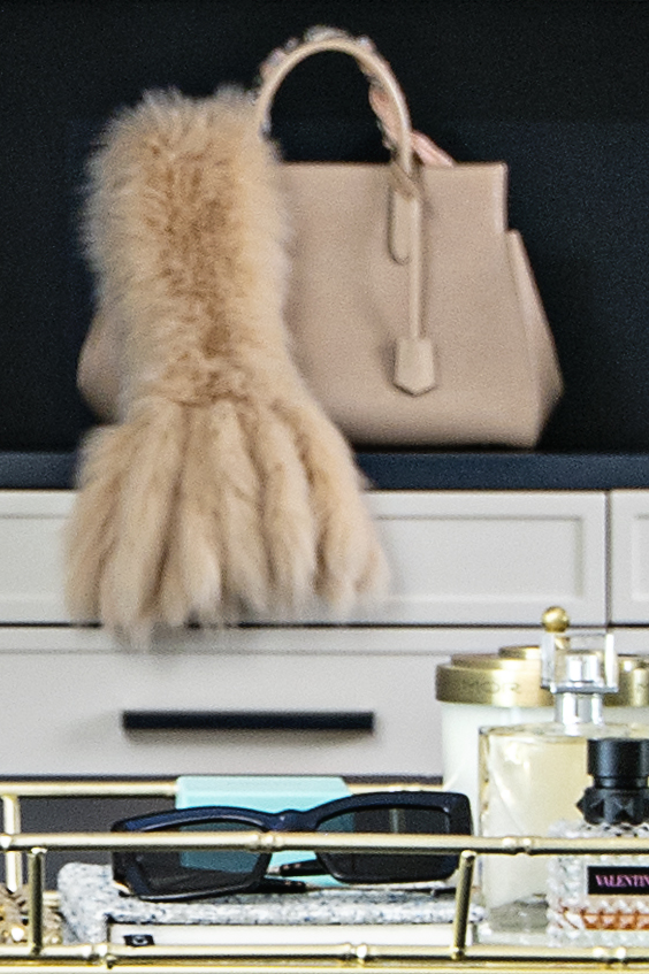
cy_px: 836
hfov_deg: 6.5
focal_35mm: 207
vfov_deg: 9.9
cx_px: -436
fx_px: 5602
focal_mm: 29
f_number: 10
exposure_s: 1/4
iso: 400
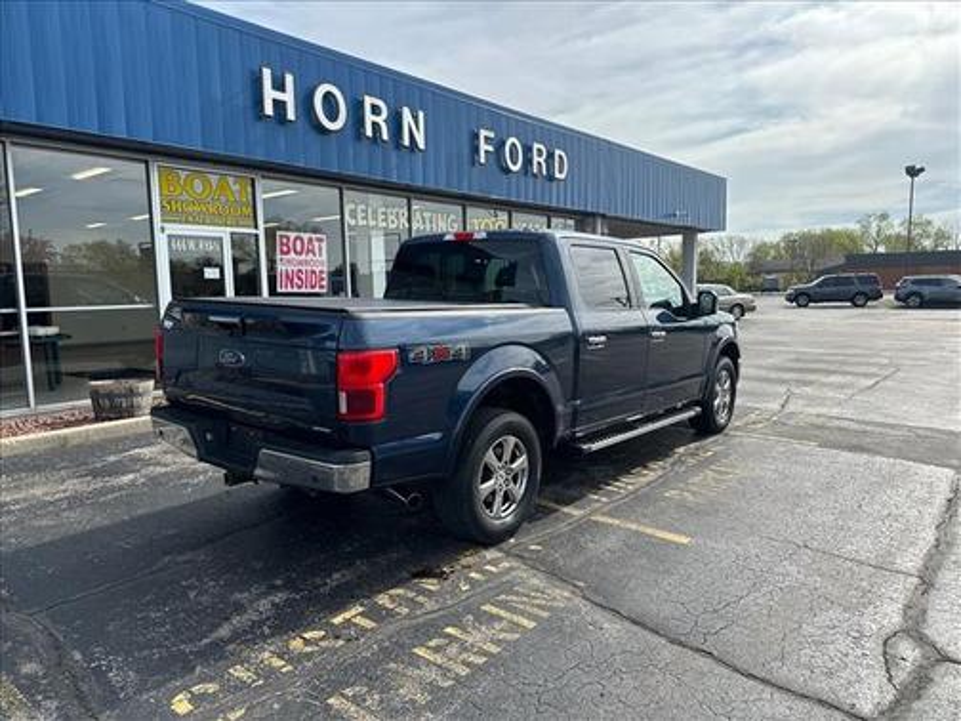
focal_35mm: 24
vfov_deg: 56.8
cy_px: 360
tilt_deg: -5.6
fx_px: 666
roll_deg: +1.5
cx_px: 480
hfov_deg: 71.6
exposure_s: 1/2660
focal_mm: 6.86
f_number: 1.78
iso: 80
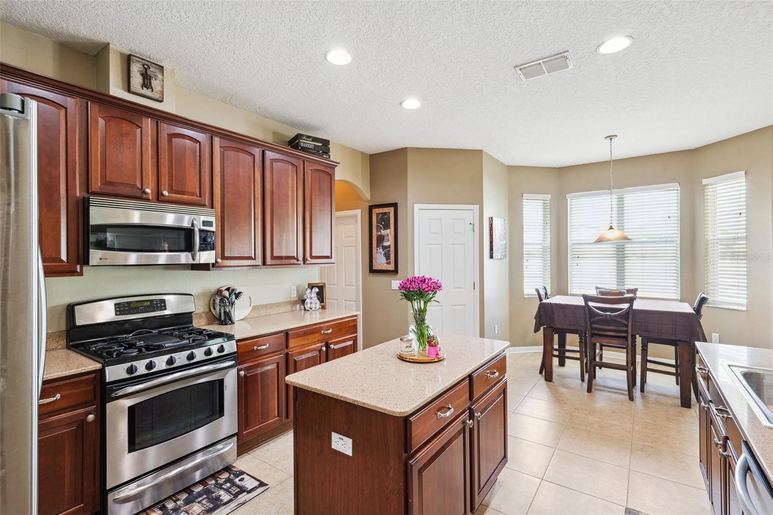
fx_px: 343
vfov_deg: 73.7
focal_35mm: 16
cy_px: 258
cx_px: 386
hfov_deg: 96.7
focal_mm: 16
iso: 400
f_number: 8
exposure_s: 1/8
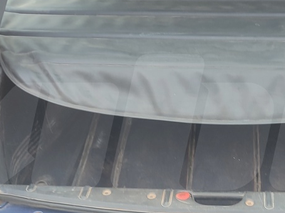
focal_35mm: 66
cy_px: 123
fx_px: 543
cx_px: 223
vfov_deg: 22.2
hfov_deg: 28.8
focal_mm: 5.95
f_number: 1.89
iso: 113
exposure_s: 1/50
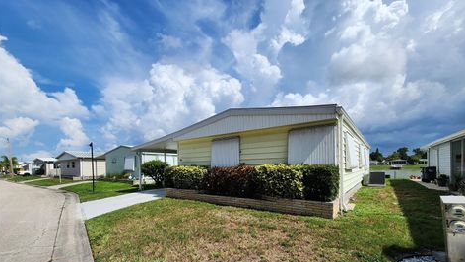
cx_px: 240
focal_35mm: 15
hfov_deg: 102.9
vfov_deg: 69.1
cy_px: 169
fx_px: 185
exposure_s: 1/3185
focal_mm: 2.2
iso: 50
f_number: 2.2
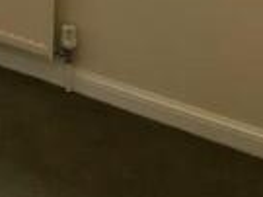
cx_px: -291
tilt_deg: -6.5
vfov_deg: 10.7
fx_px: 949
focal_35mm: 125
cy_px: -221
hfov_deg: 13.2
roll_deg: -0.7
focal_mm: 4.15
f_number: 2.2
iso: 125
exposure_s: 1/33
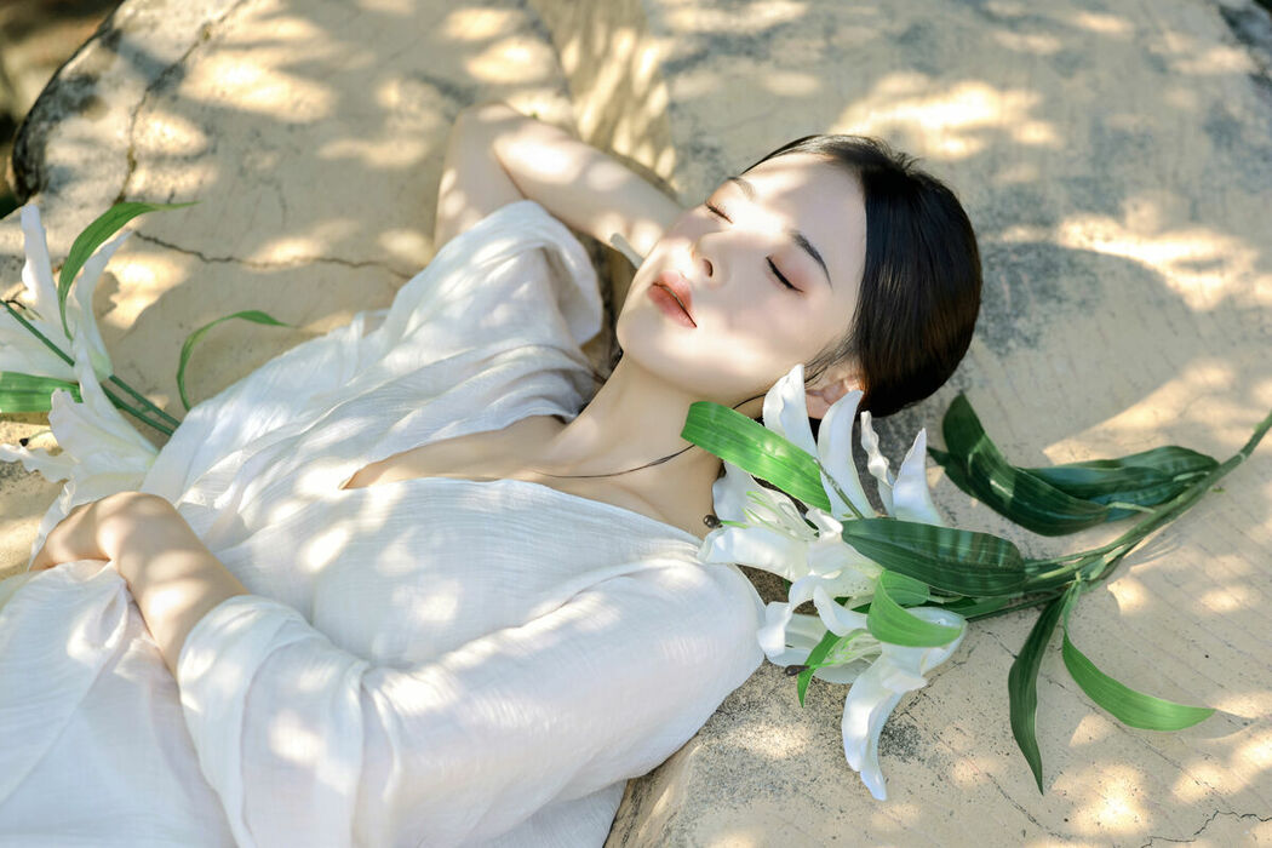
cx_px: 636
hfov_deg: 28.8
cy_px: 424
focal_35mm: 70
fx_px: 2473
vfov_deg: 19.5
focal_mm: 70
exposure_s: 1/400
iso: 100
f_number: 3.2
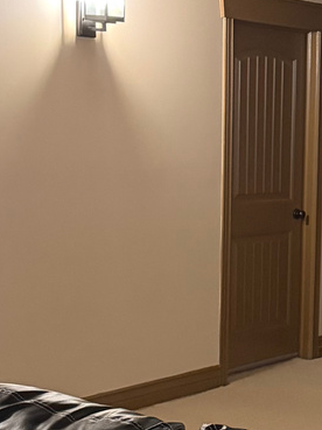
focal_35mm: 100
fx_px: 1242
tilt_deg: -8.4
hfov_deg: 14.0
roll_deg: -2.1
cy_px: 302
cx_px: 458
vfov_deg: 19.6
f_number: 1.78
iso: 800
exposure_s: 1/40
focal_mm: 6.76
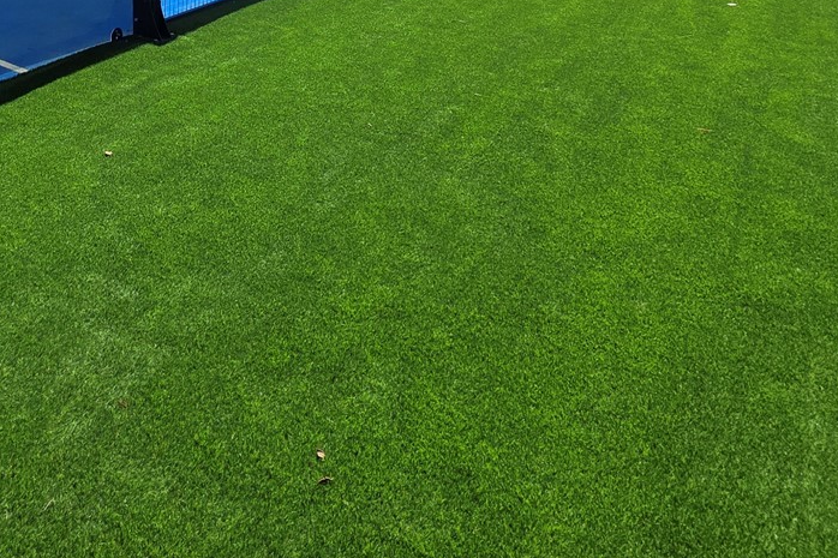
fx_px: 721
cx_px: 37
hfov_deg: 50.9
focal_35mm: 31
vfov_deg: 33.2
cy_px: -136
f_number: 1.9
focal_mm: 2.2
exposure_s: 1/1461
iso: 40
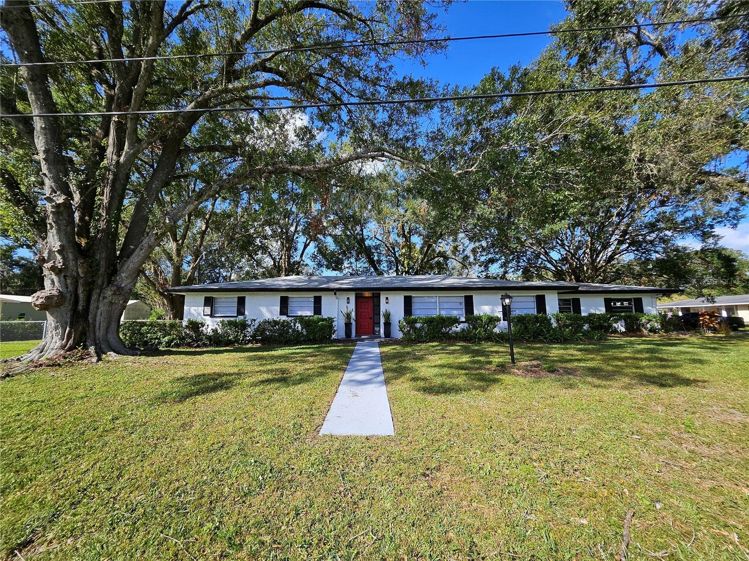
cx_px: 374
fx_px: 281
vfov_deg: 89.9
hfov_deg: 106.2
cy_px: 280
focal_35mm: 13
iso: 32
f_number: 2.2
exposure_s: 1/638
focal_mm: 1.74
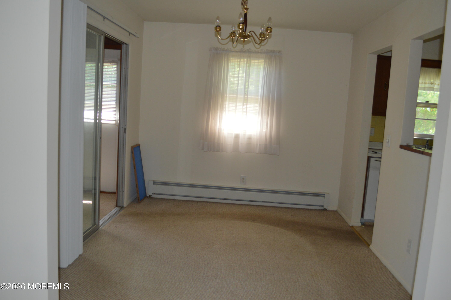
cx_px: 226
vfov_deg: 43.5
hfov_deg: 62.0
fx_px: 375
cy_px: 150
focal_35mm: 30
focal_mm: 20
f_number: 3.8
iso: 450
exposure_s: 1/60
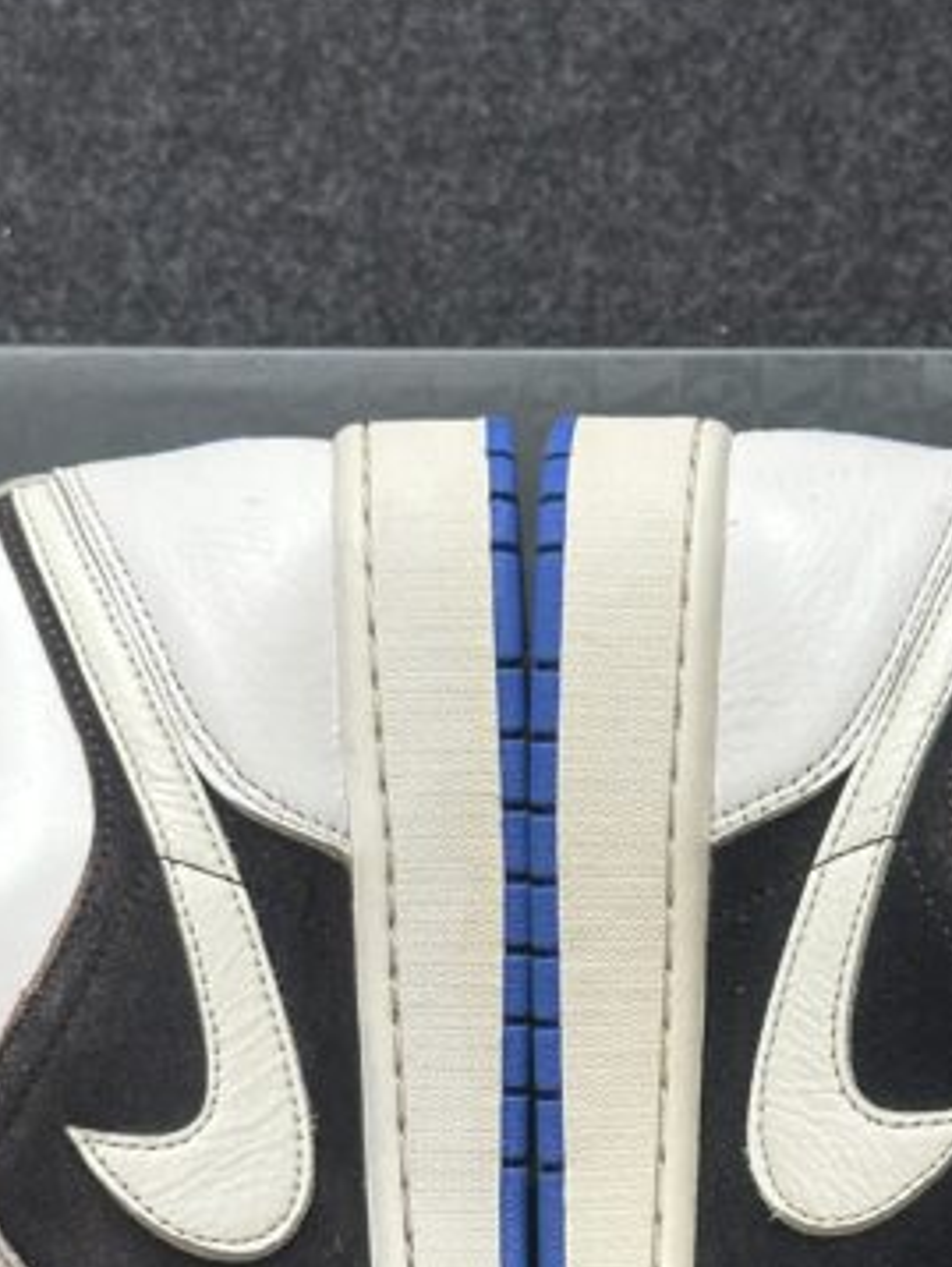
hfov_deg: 13.8
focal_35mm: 107
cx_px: 566
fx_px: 3919
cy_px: 1308
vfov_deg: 17.9
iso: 200
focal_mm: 6.86
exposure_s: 1/50
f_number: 1.78
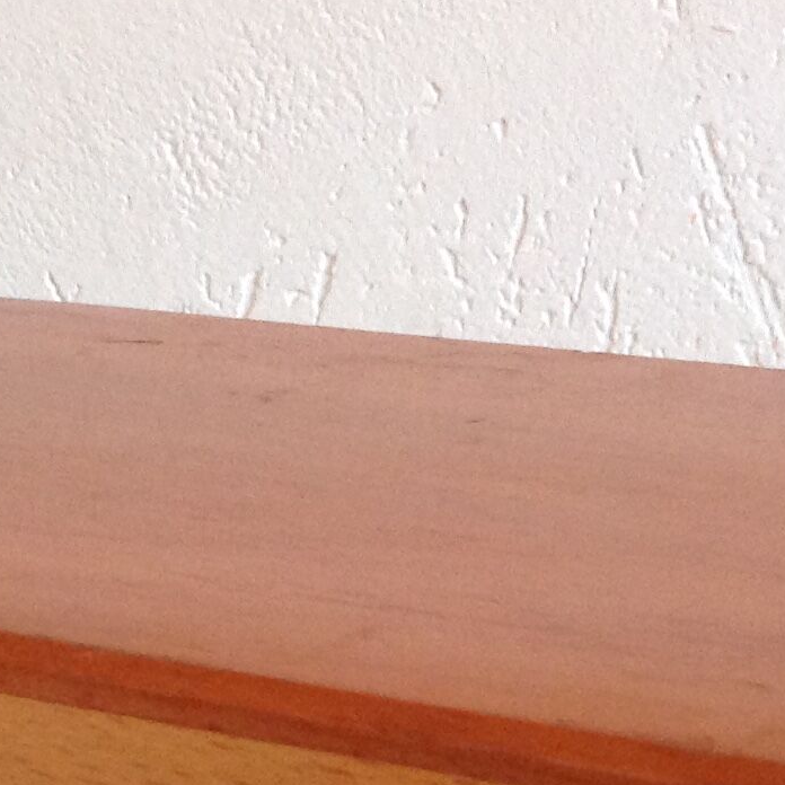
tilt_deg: -22.2
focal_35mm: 115
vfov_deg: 14.7
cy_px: 941
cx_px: 273
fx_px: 2950
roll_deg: +1.3
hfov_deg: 15.1
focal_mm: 4.28
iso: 250
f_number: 2.4
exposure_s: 1/15
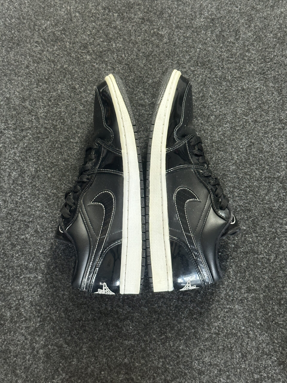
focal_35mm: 48
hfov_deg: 30.3
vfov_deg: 39.7
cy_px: 192
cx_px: 144
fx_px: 531
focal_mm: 6.86
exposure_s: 1/33
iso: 400
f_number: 1.78
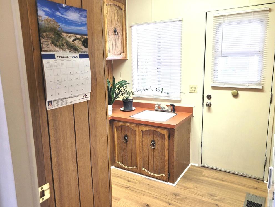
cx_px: 142
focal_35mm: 27
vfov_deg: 51.4
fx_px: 215
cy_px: 103
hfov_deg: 65.3
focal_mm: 5.4
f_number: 1.8
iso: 200
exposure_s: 1/120
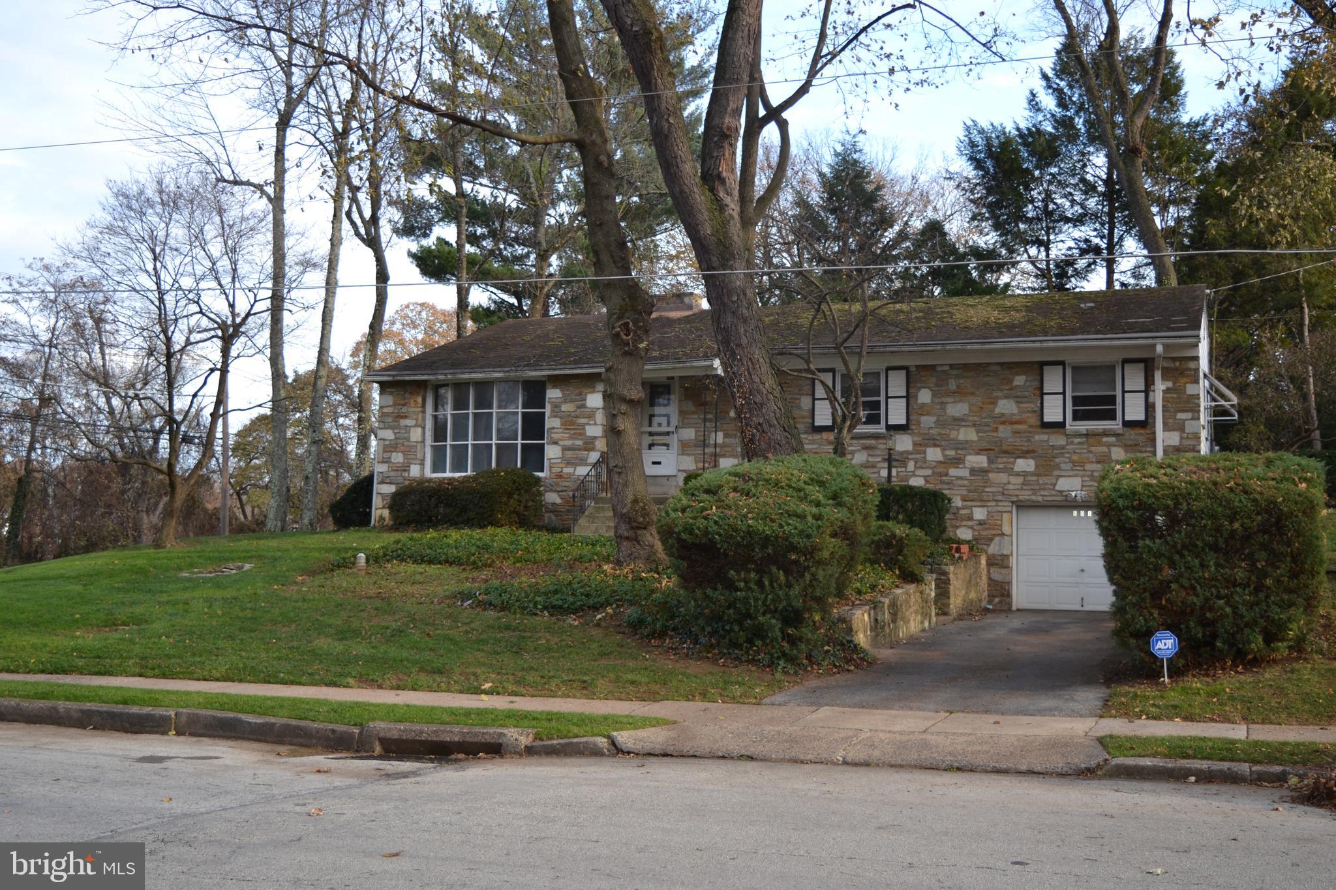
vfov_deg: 34.2
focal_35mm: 39
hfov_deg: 49.6
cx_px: 668
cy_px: 445
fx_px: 1447
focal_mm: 26
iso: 100
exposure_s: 1/160
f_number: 4
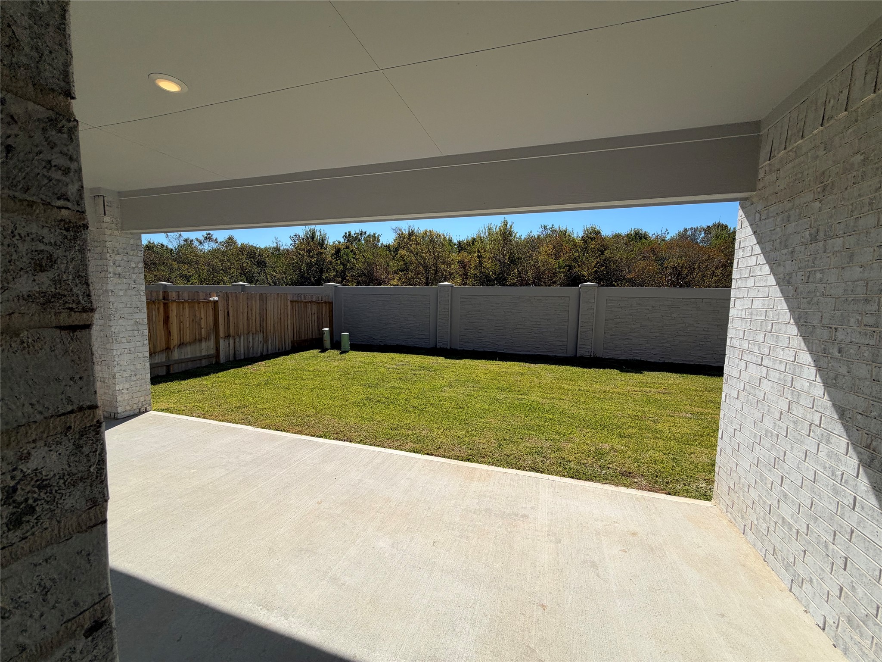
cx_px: 441
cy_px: 331
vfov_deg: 85.7
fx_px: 357
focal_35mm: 14
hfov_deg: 102.1
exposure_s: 1/1285
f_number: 2.2
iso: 20
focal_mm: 2.22
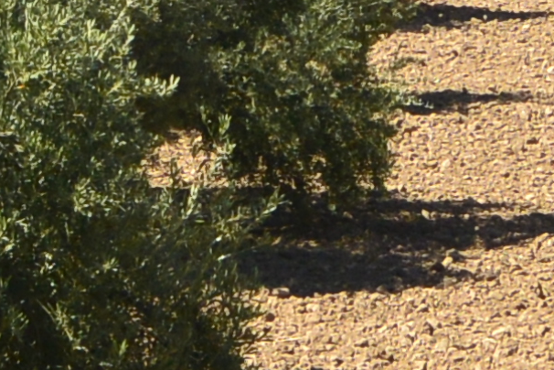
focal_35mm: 266
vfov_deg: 5.1
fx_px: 4093
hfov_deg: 7.7
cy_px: -328
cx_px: 215
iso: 160
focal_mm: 13
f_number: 5.6
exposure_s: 1/500
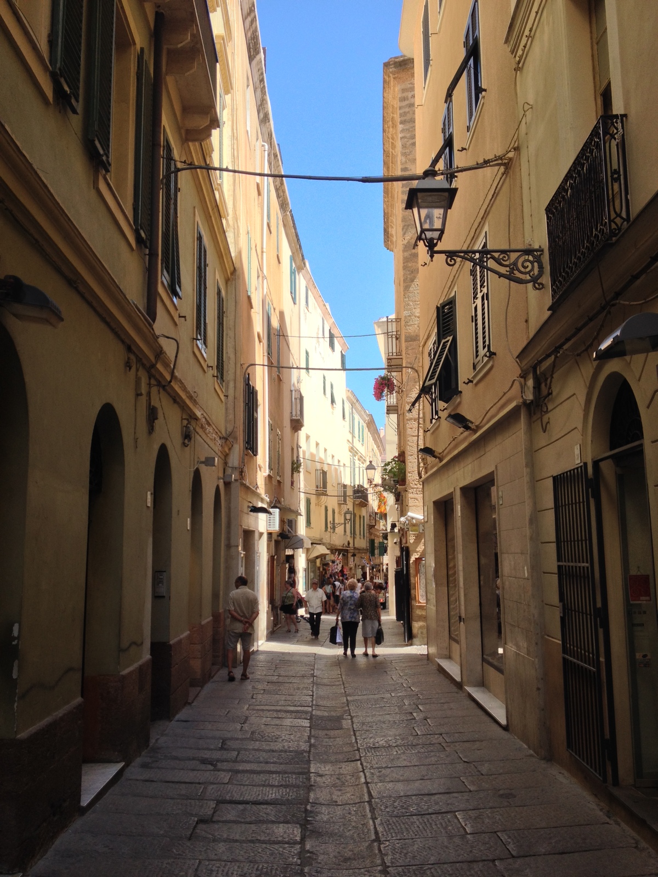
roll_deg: +1.5
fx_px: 887
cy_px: 438
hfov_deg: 40.7
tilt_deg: +5.7
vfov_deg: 52.6
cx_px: 329
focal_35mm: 35
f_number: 2.4
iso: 50
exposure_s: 1/418
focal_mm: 4.28
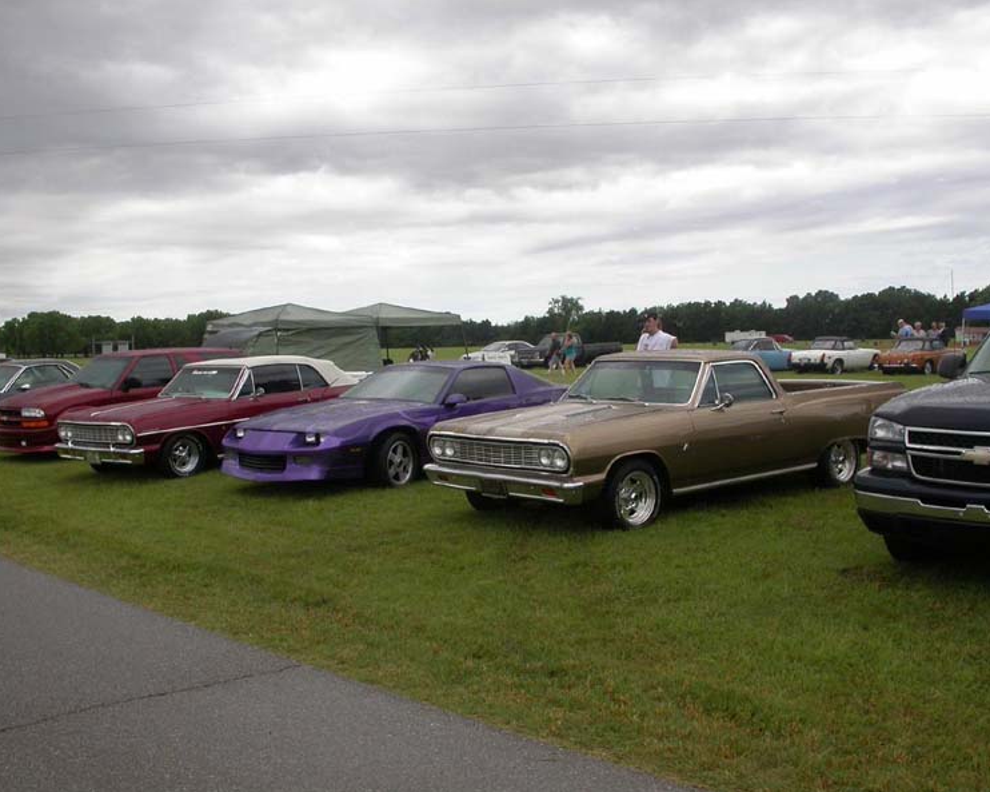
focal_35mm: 40
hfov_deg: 45.8
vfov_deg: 37.3
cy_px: 398
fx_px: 1172
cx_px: 463
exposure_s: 1/254
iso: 100
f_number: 6.7
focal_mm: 7.85
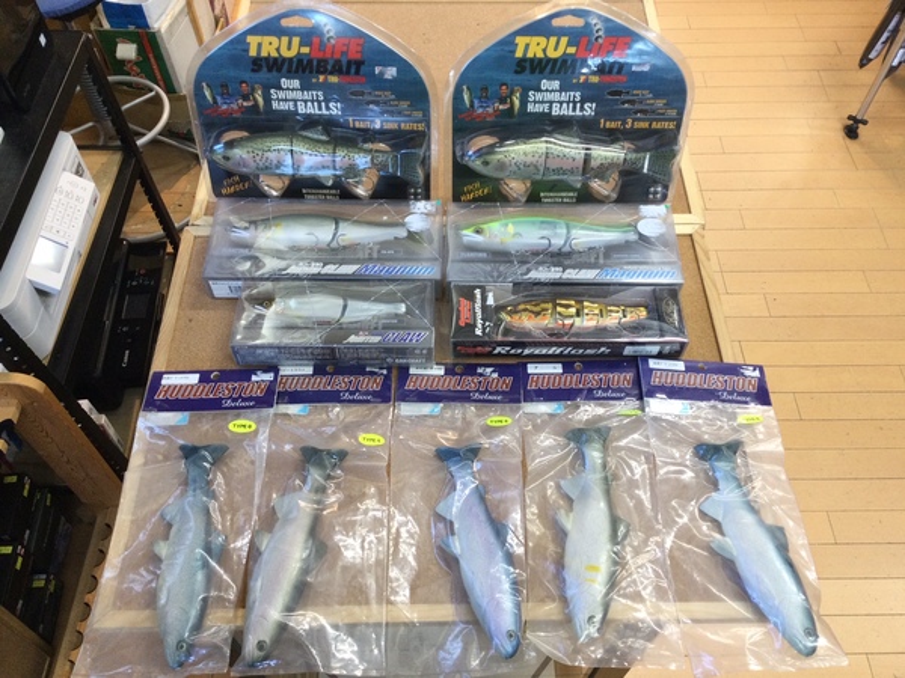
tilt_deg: -55.9
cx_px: 452
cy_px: 339
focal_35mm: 31
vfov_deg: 45.4
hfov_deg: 58.4
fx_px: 810
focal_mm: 3.3
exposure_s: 1/30
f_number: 2.4
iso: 50
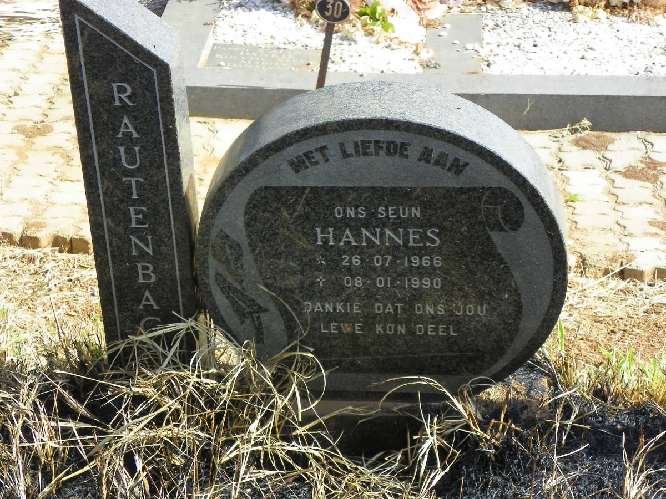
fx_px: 1982
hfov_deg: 19.1
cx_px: 333
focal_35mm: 103
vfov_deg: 14.4
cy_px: 250
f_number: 4
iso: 64
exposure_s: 1/160
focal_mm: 18.3
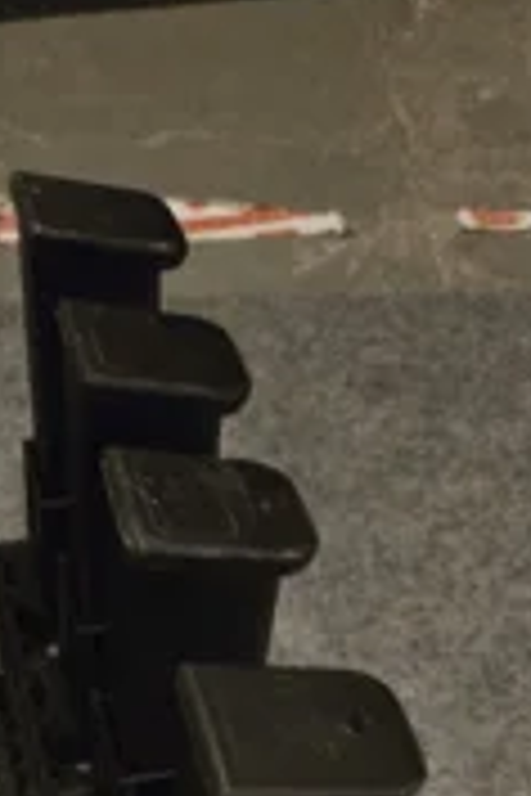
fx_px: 1195
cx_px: 14
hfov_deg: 24.1
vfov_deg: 32.3
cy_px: 886
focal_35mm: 54
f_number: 1.8
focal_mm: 5.4
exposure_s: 1/25
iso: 1600
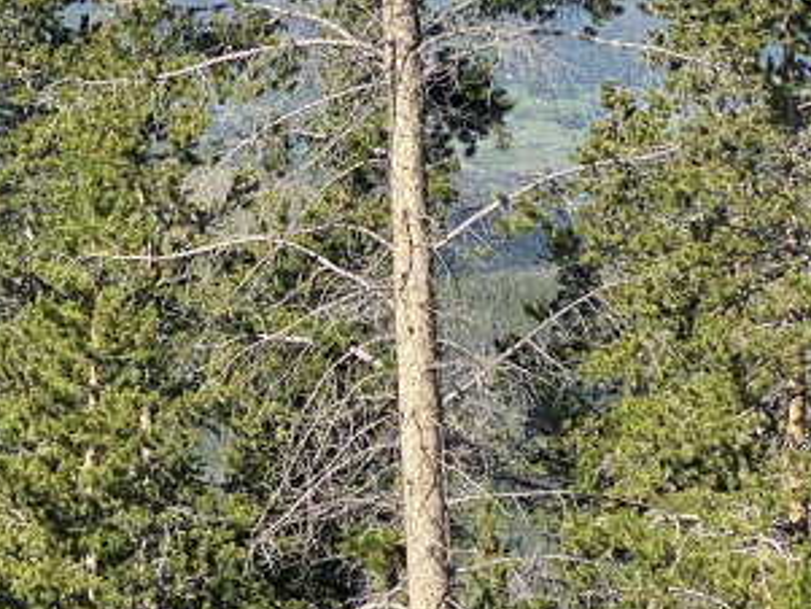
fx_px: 4148
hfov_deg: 10.8
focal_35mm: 177
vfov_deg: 8.4
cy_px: 40
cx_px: -412
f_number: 2
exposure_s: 1/1410
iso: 20
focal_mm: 6
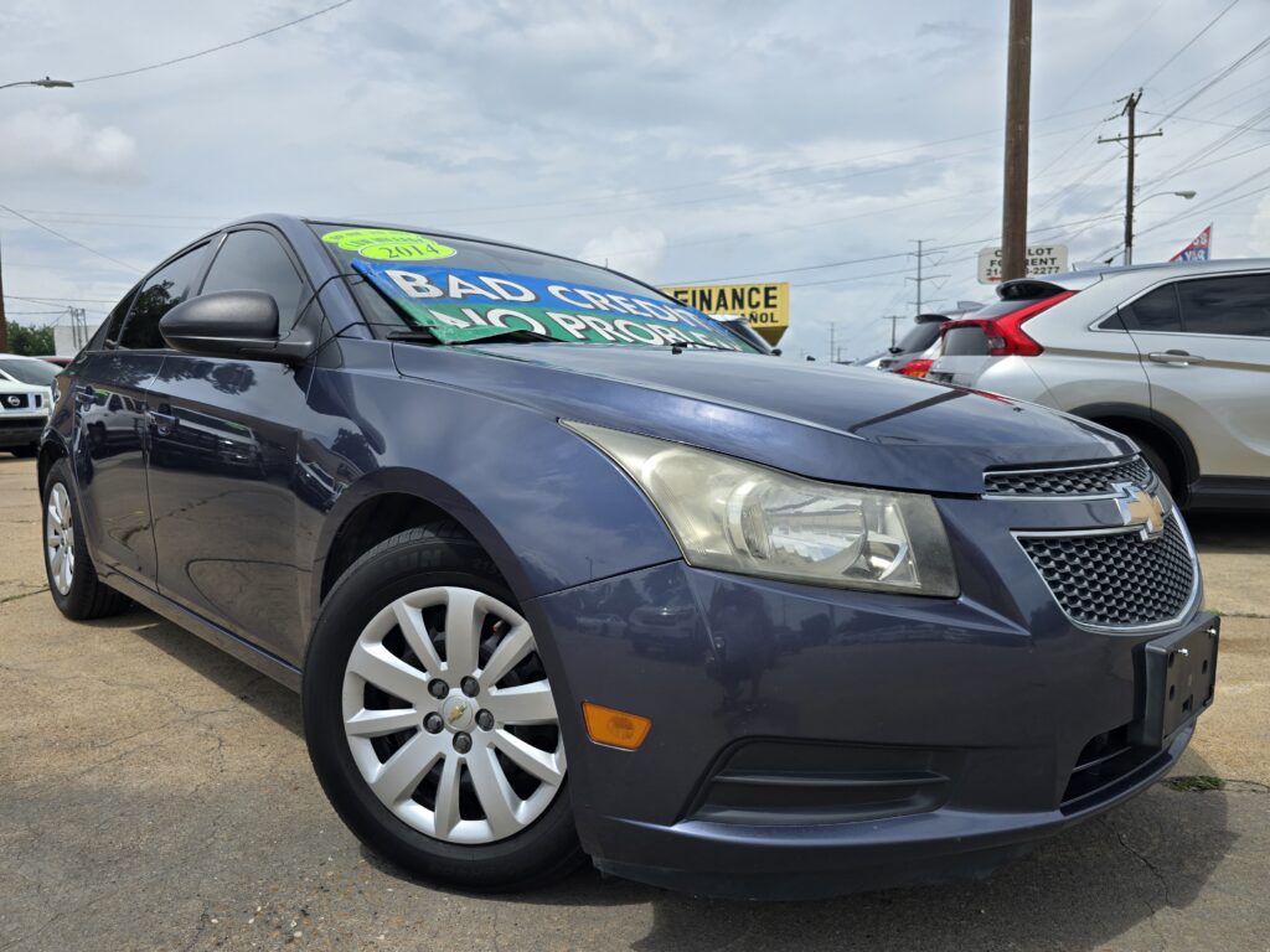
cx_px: 635
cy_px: 476
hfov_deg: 73.9
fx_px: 844
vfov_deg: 58.9
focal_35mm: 23
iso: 12
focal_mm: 6.3
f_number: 1.7
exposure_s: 1/1132
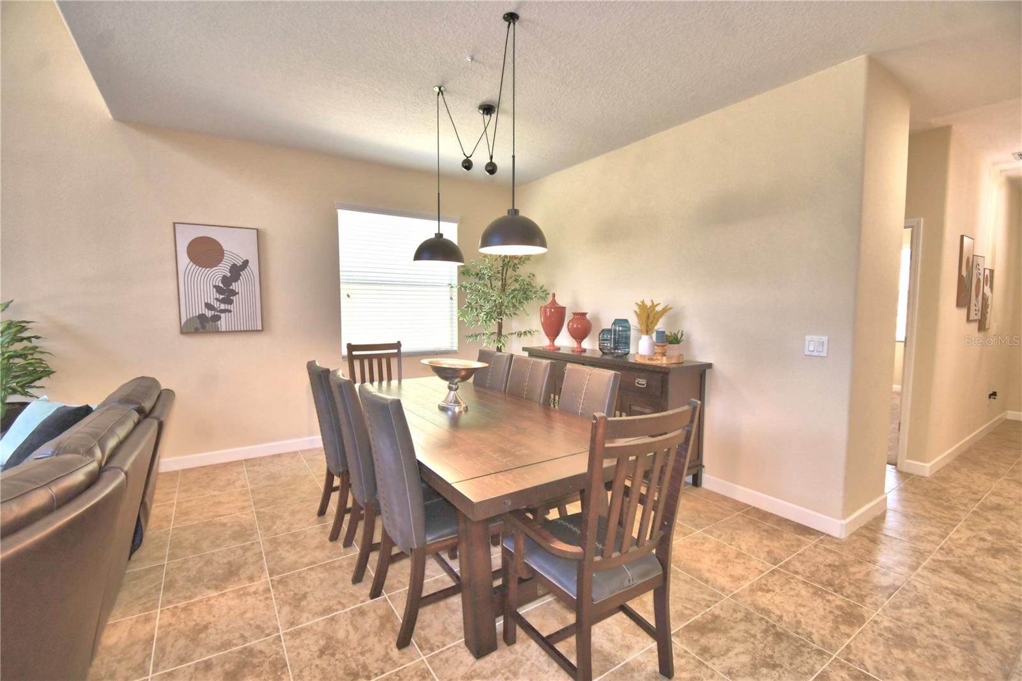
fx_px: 426
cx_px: 511
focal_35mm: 15
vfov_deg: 77.3
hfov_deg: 100.4
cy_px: 340
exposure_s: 1/30
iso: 200
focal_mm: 10
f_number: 4.5
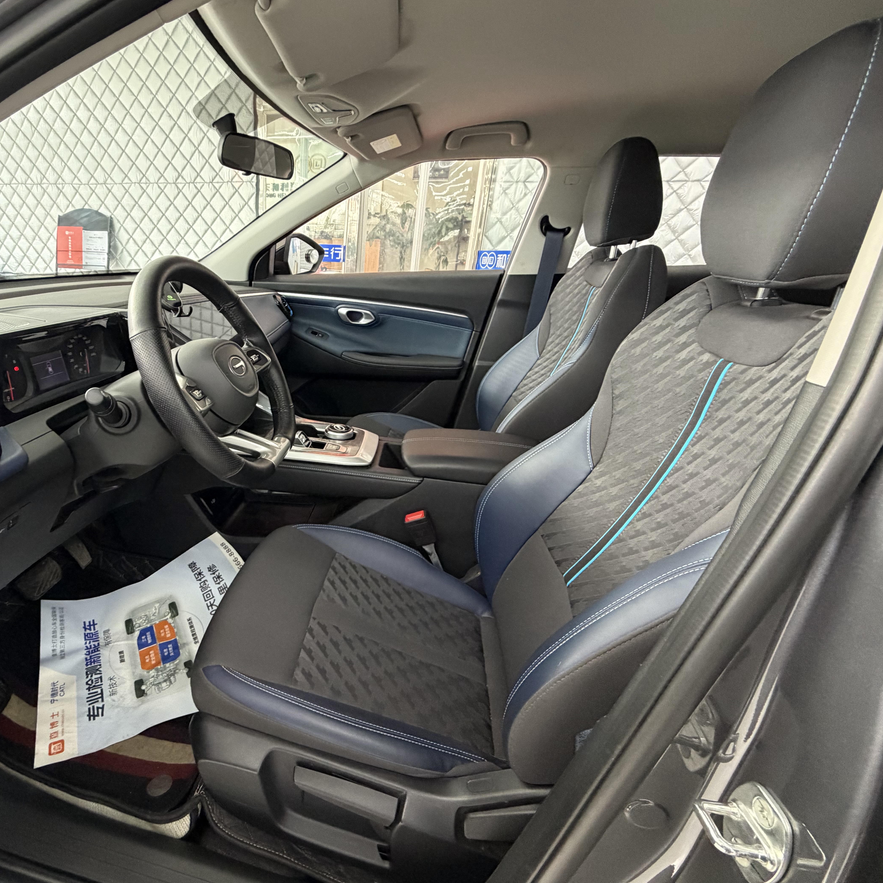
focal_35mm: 17
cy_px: 442
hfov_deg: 81.7
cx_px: 310
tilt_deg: -21.7
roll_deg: -1.8
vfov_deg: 84.0
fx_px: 491
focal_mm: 2.22
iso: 400
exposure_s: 1/60
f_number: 2.2
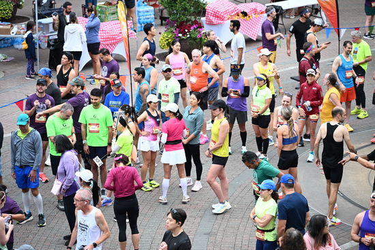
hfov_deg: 17.1
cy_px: 125
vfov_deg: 11.4
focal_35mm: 120
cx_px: 188
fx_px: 1250
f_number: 4
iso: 2000
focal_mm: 120
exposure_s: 1/400
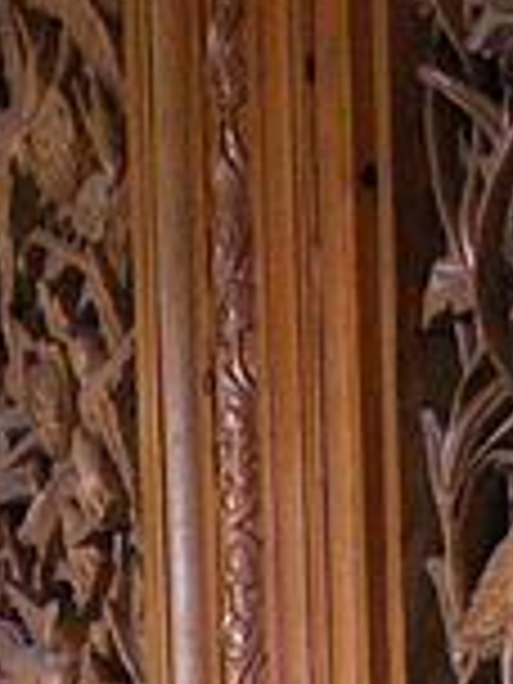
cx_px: -468
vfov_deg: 7.5
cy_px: 1764
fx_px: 4782
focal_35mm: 242
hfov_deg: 6.0
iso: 132
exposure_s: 1/59.8
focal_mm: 6.3
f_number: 3.5
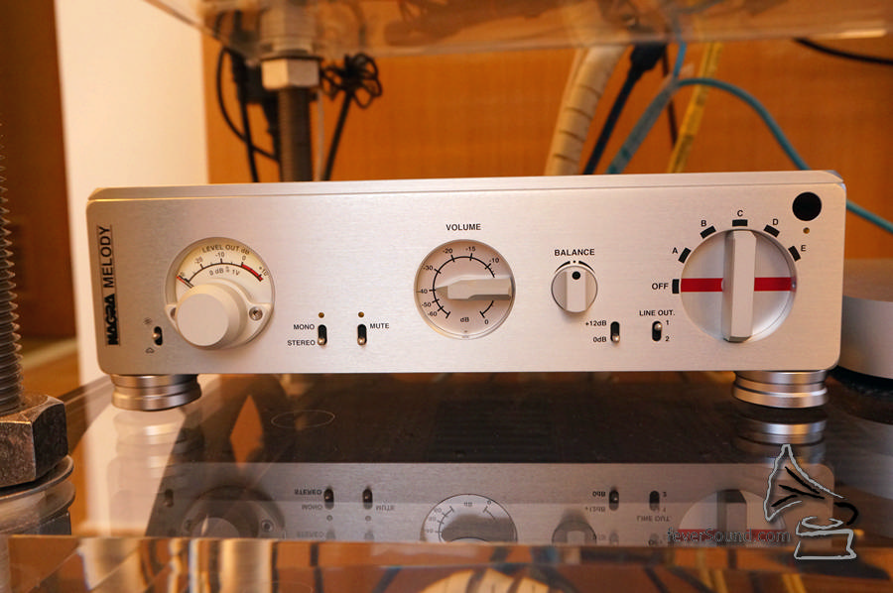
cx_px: 446
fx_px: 781
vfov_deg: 41.6
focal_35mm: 32
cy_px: 296
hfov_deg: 59.5
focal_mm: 21
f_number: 5.6
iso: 1600
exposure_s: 1/50
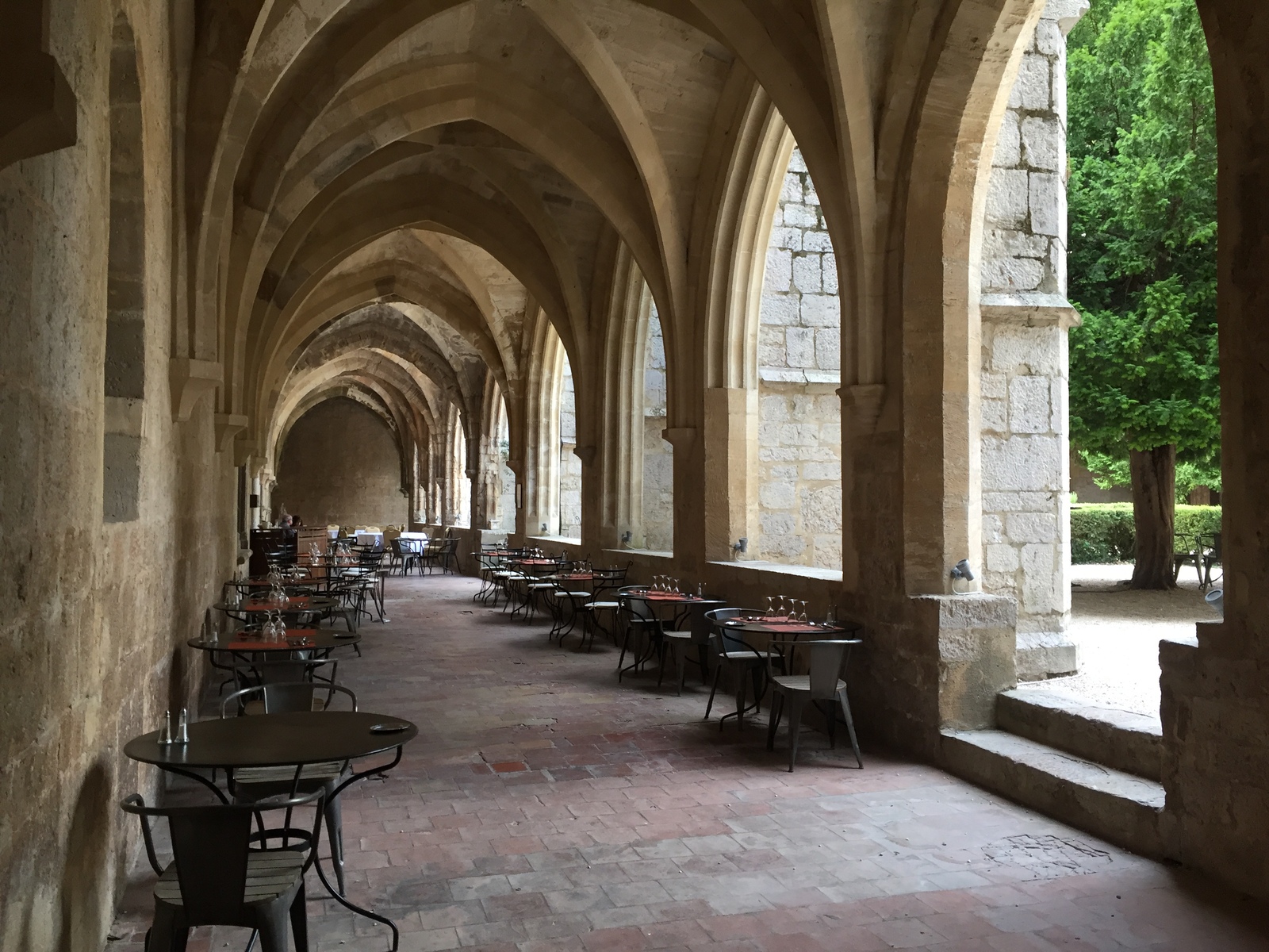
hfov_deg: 61.7
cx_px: 634
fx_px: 1063
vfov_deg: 48.2
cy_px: 476
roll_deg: -0.1
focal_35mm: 29
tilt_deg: +2.3
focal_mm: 4.15
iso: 50
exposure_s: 1/33
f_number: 2.2
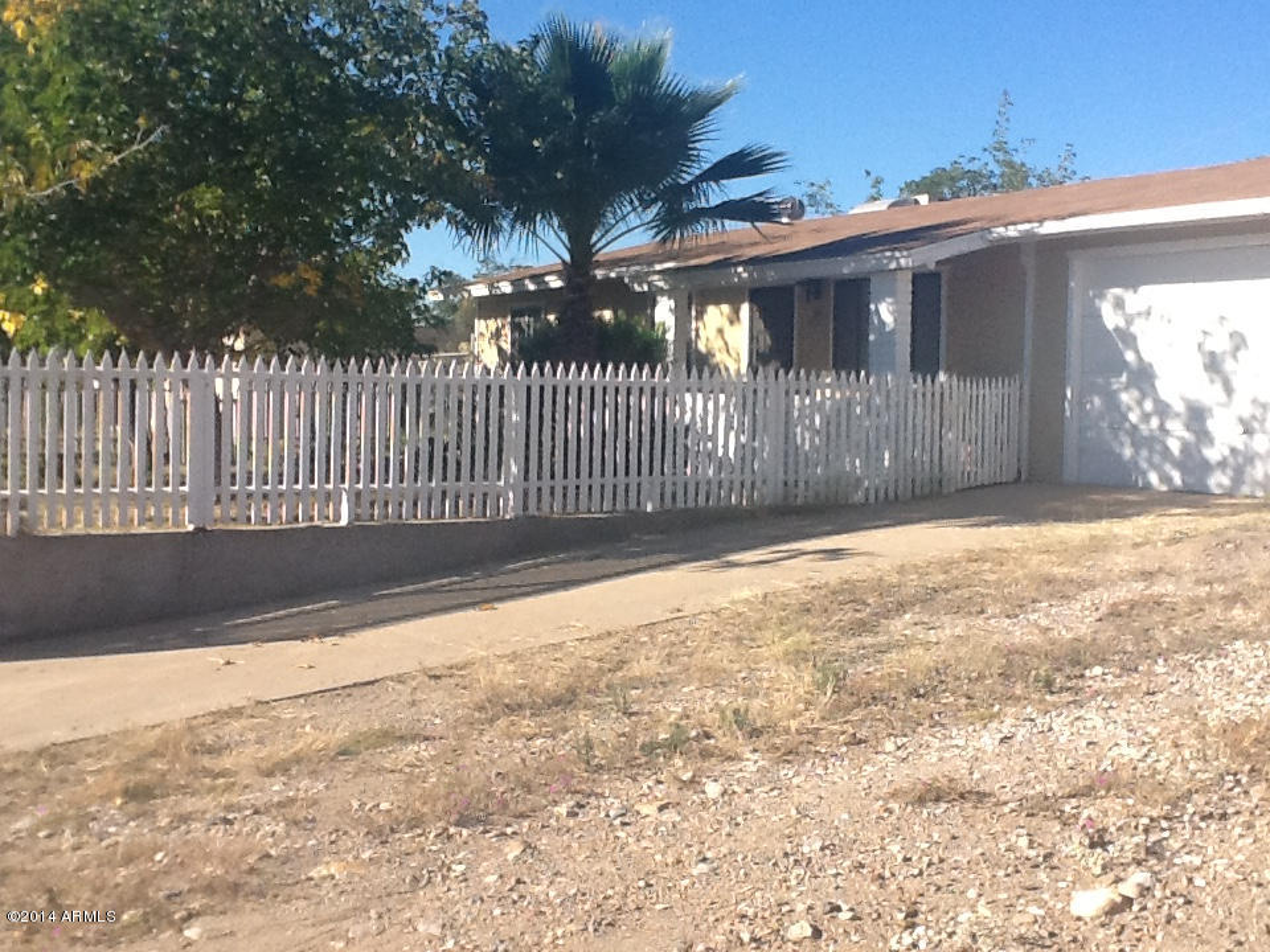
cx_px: 635
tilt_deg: +0.1
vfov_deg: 32.9
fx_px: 1614
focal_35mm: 44
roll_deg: -1.0
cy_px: 476
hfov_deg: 42.9
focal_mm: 2.03
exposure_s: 1/1215
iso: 40
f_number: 2.4
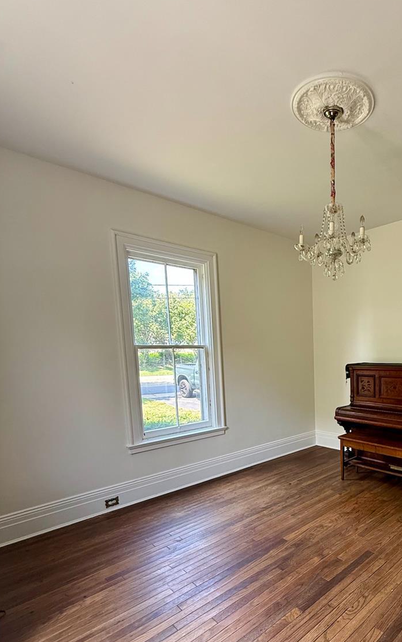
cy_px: 397
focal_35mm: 20
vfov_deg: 83.6
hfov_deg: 55.6
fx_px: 350
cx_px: 320
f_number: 2.2
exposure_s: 1/99
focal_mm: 2.22
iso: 125
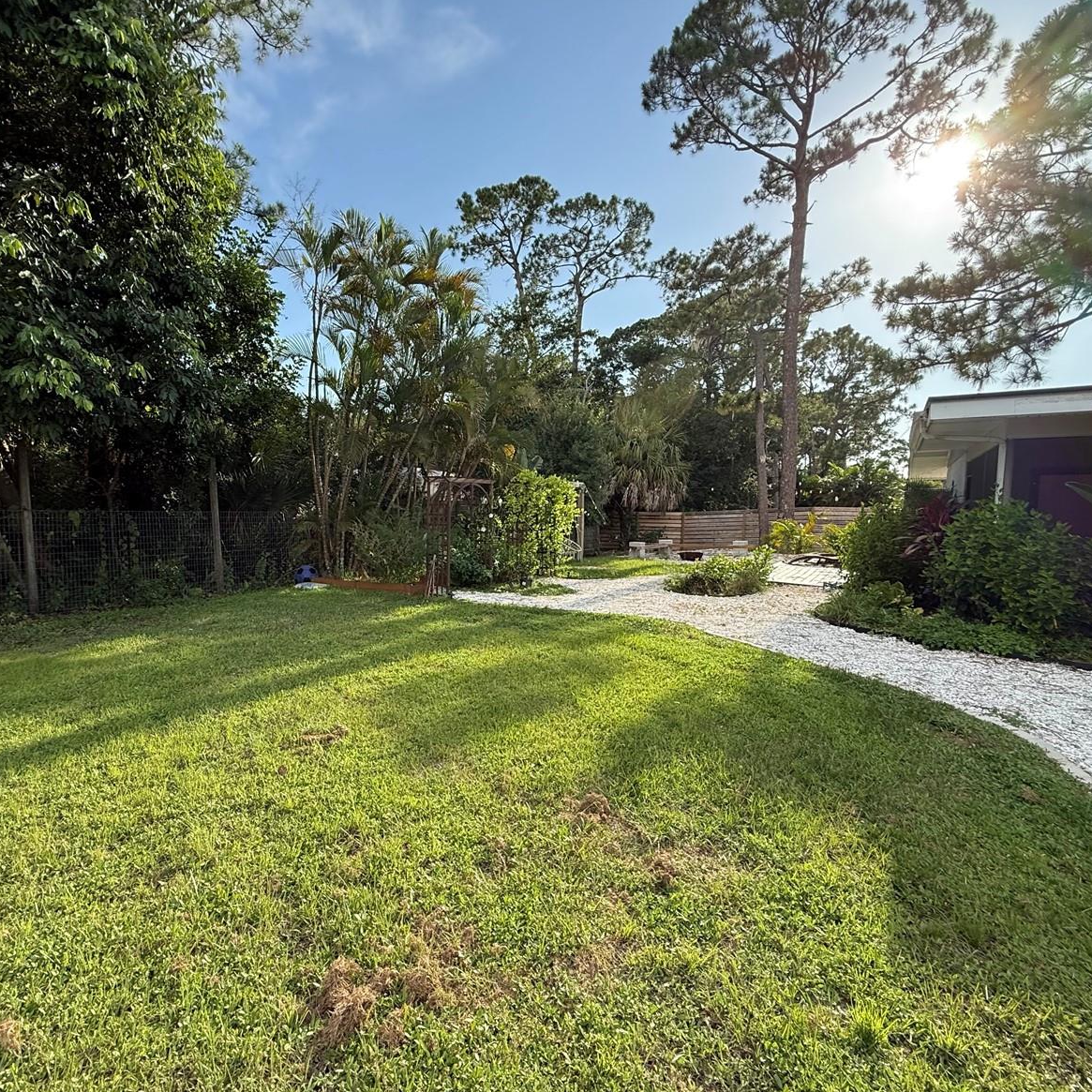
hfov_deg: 83.5
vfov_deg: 84.0
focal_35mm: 17
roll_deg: -2.1
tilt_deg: -3.2
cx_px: 474
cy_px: 546
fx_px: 607
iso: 64
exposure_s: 1/1211
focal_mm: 2.22
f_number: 2.2
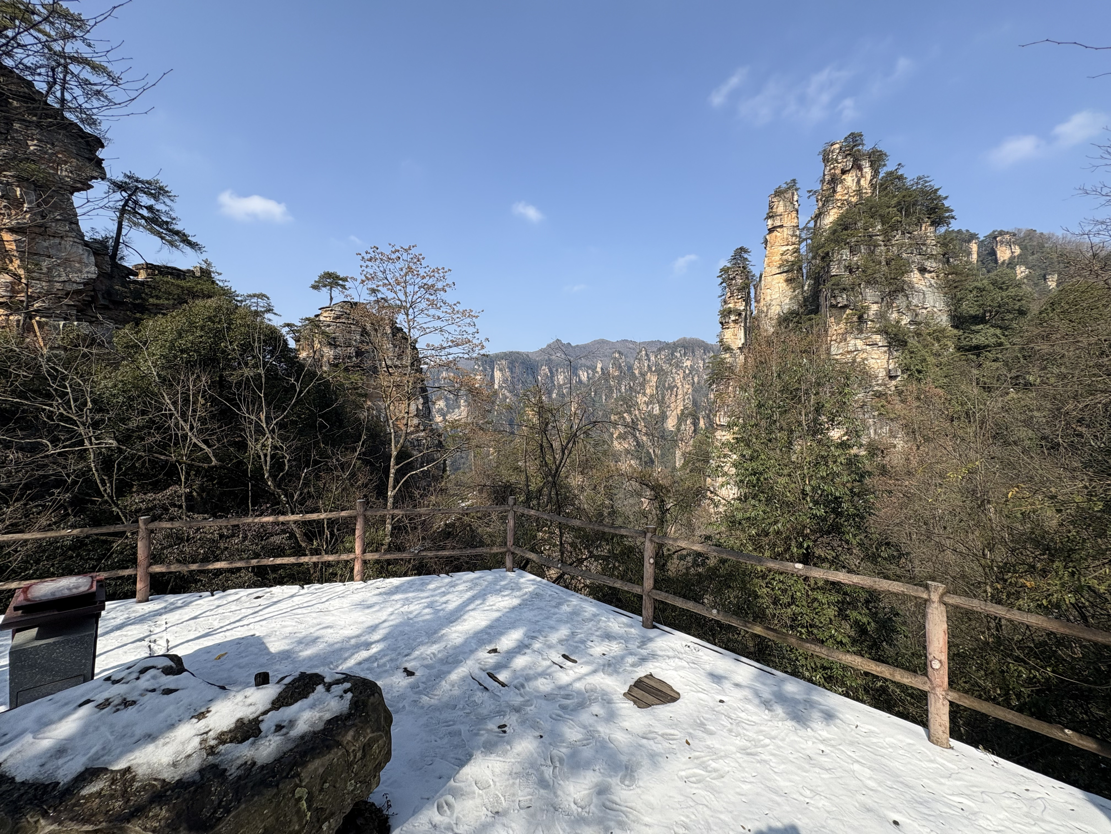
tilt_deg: +2.5
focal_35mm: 14
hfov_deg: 102.1
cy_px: 417
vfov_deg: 85.7
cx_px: 556
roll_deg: -0.2
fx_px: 449
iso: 50
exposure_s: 1/1178
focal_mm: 2.22
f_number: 2.2
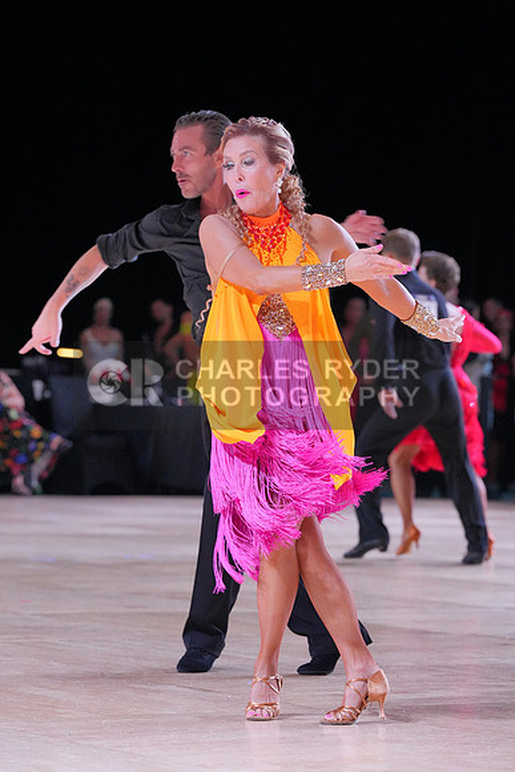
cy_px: 386
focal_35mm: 163
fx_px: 3495
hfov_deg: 8.4
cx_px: 258
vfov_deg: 12.6
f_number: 5.6
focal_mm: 163
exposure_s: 1/400
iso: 4000
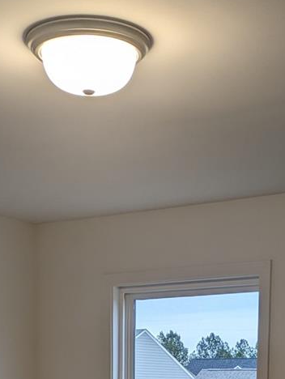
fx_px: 899
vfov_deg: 21.3
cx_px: 146
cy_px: 507
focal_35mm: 82
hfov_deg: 18.0
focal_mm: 5.43
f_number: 1.89
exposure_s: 1/60
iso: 46
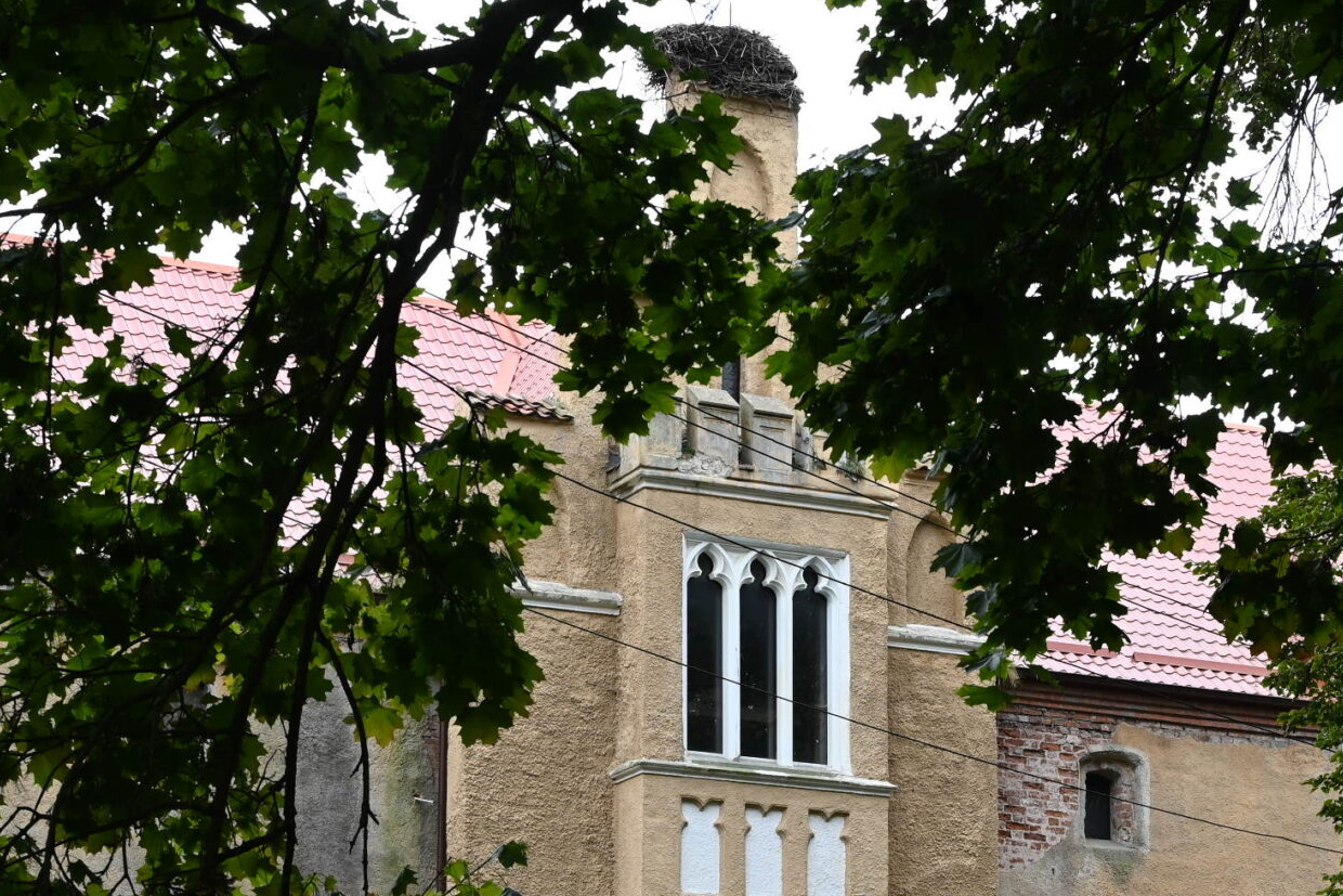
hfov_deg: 21.0
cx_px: 588
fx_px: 3619
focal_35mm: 97
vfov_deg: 13.9
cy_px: 910
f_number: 7.1
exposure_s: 1/160
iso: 400
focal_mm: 47
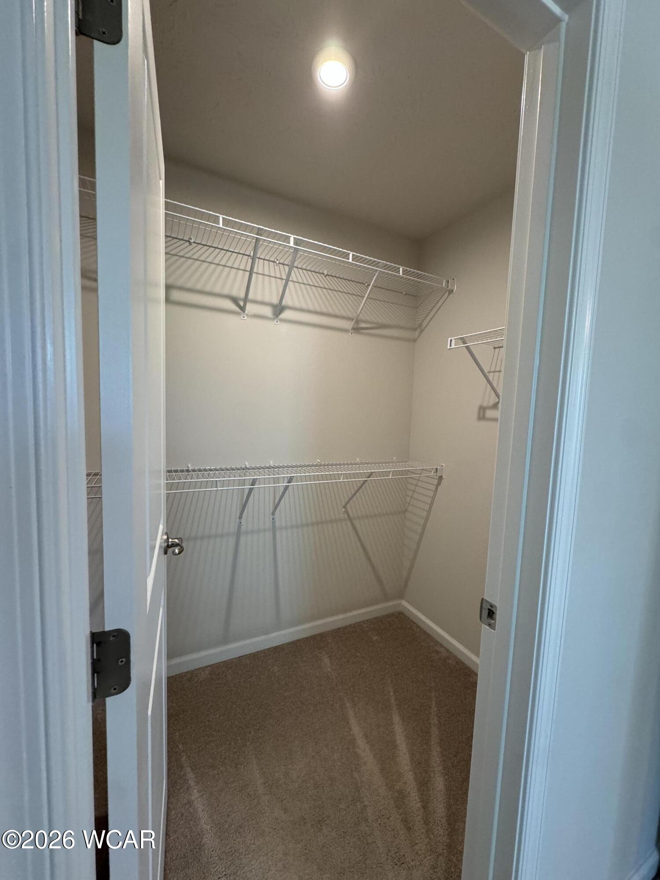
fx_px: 356
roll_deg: -2.1
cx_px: 330
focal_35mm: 14
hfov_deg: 85.7
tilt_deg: -4.5
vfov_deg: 102.1
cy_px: 440
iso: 320
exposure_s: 1/120
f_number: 2.2
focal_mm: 2.22
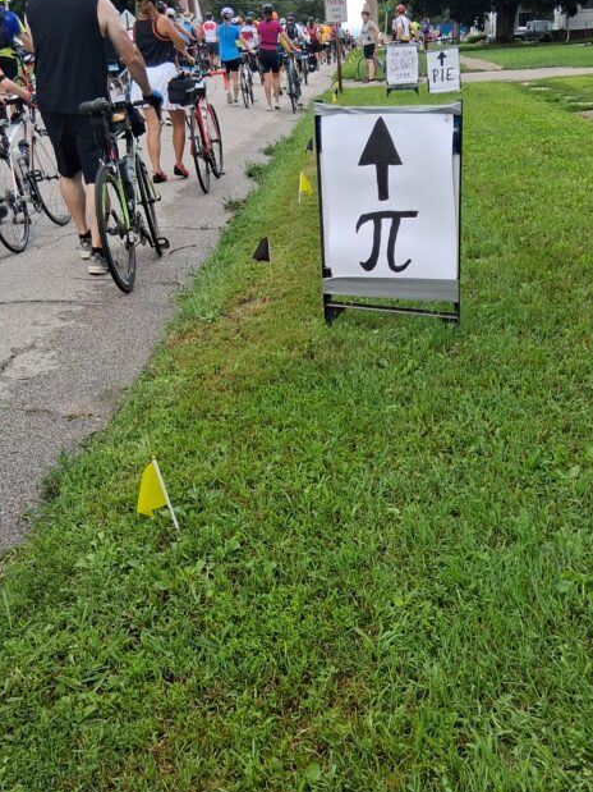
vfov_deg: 43.7
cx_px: 358
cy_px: 452
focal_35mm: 43
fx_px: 983
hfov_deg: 33.5
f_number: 1.8
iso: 25
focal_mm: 3.98
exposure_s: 1/144
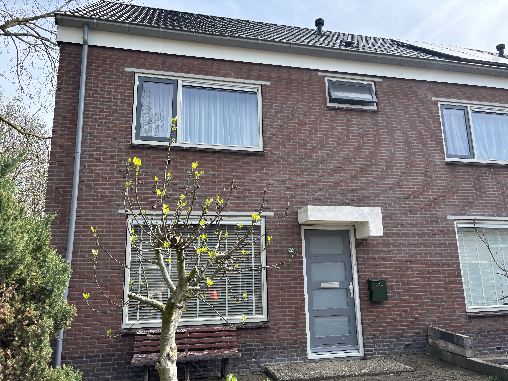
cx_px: 254
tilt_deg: +15.3
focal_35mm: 26
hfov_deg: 67.3
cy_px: 190
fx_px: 382
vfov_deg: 53.1
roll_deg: +0.6
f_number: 1.6
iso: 50
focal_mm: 6
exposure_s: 1/997
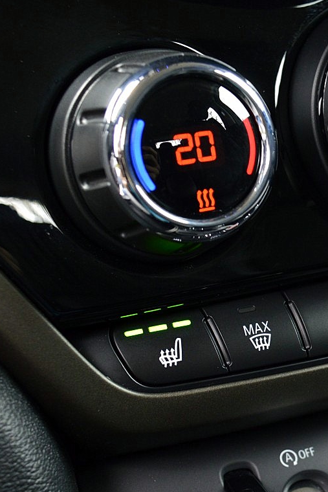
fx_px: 1094
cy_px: 286
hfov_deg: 16.7
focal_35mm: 80
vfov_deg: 25.3
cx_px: 331
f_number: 5.6
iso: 800
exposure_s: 1/60
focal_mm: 25
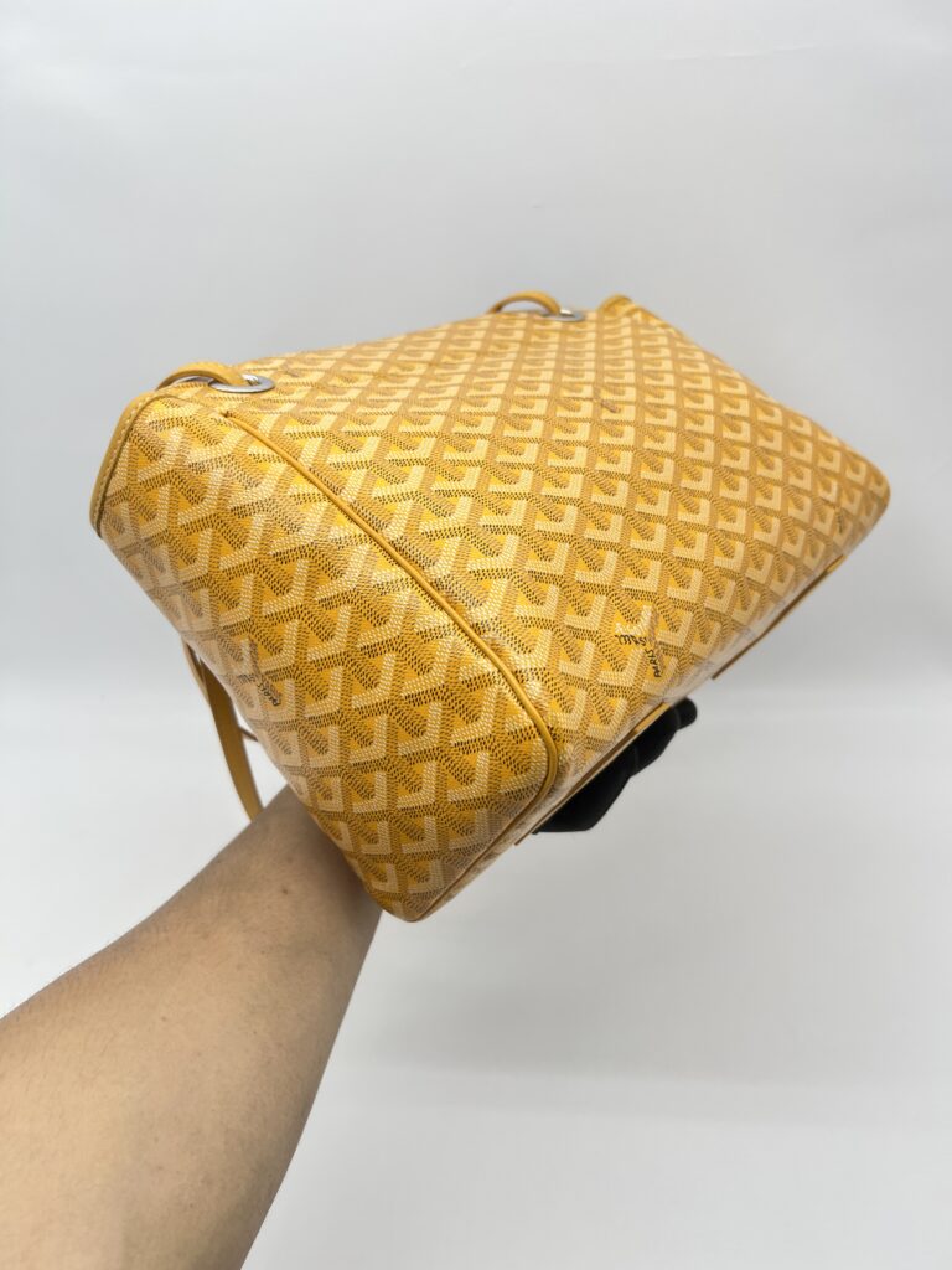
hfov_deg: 53.1
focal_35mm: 26
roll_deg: +2.6
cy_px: 635
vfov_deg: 67.3
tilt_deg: -27.2
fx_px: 953
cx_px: 476
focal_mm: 5.7
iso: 32
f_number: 1.5
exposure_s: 1/120
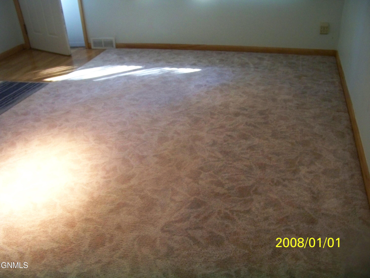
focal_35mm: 33
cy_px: 139
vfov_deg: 42.9
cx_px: 185
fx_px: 353
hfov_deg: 55.4
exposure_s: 1/30
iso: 400
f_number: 2.8
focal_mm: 5.85
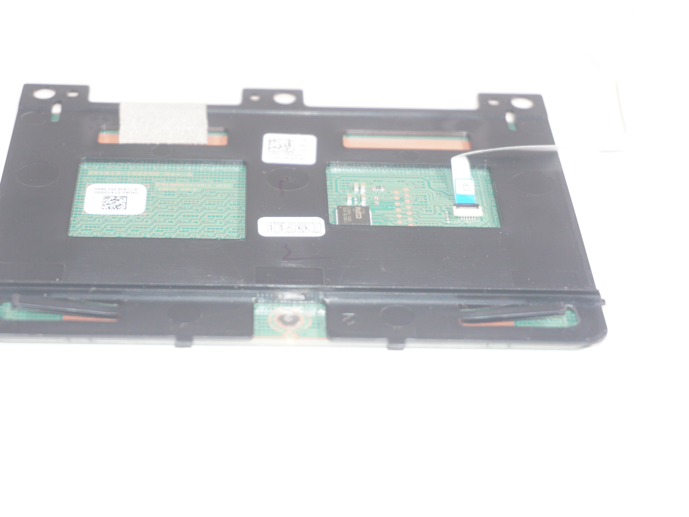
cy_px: 260
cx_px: 307
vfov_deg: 20.0
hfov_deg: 26.5
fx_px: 1464
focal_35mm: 74
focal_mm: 45
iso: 800
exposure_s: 1/160
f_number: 5.6
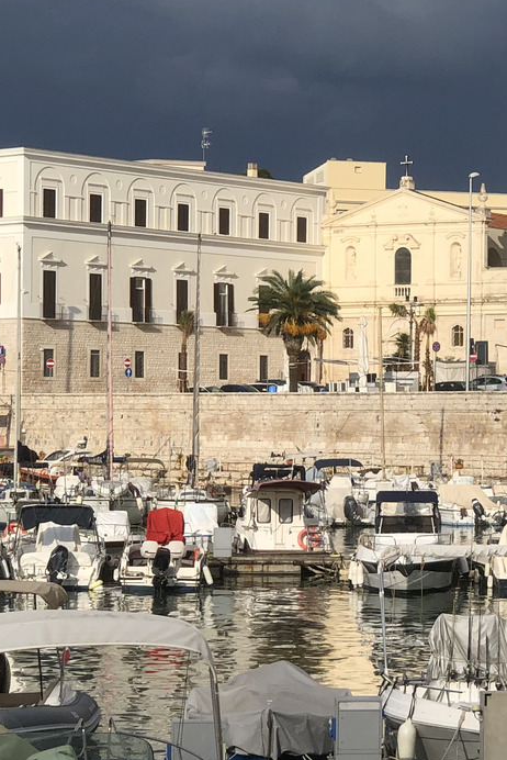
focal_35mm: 125
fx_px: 2638
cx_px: 439
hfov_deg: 10.9
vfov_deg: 16.4
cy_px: 385
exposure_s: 1/2558
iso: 16
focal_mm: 6
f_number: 2.4
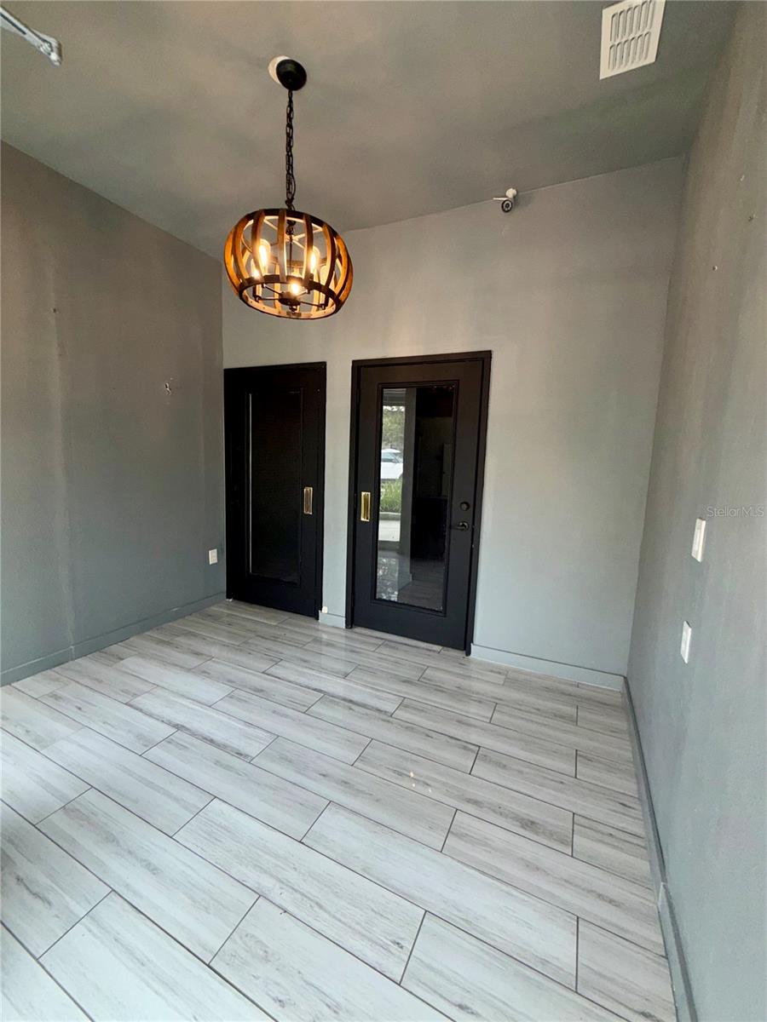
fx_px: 414
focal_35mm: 14
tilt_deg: -6.7
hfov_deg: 85.7
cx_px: 384
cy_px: 511
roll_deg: -2.4
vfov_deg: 102.1
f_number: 2.2
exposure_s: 1/120
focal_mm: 2.22
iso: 50
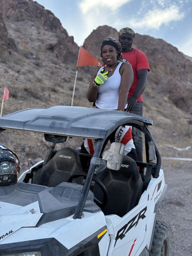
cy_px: 128
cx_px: 96
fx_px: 385
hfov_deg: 28.0
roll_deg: -1.6
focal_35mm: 52
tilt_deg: +2.4
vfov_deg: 36.8
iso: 50
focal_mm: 5.96
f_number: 1.6
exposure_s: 1/607
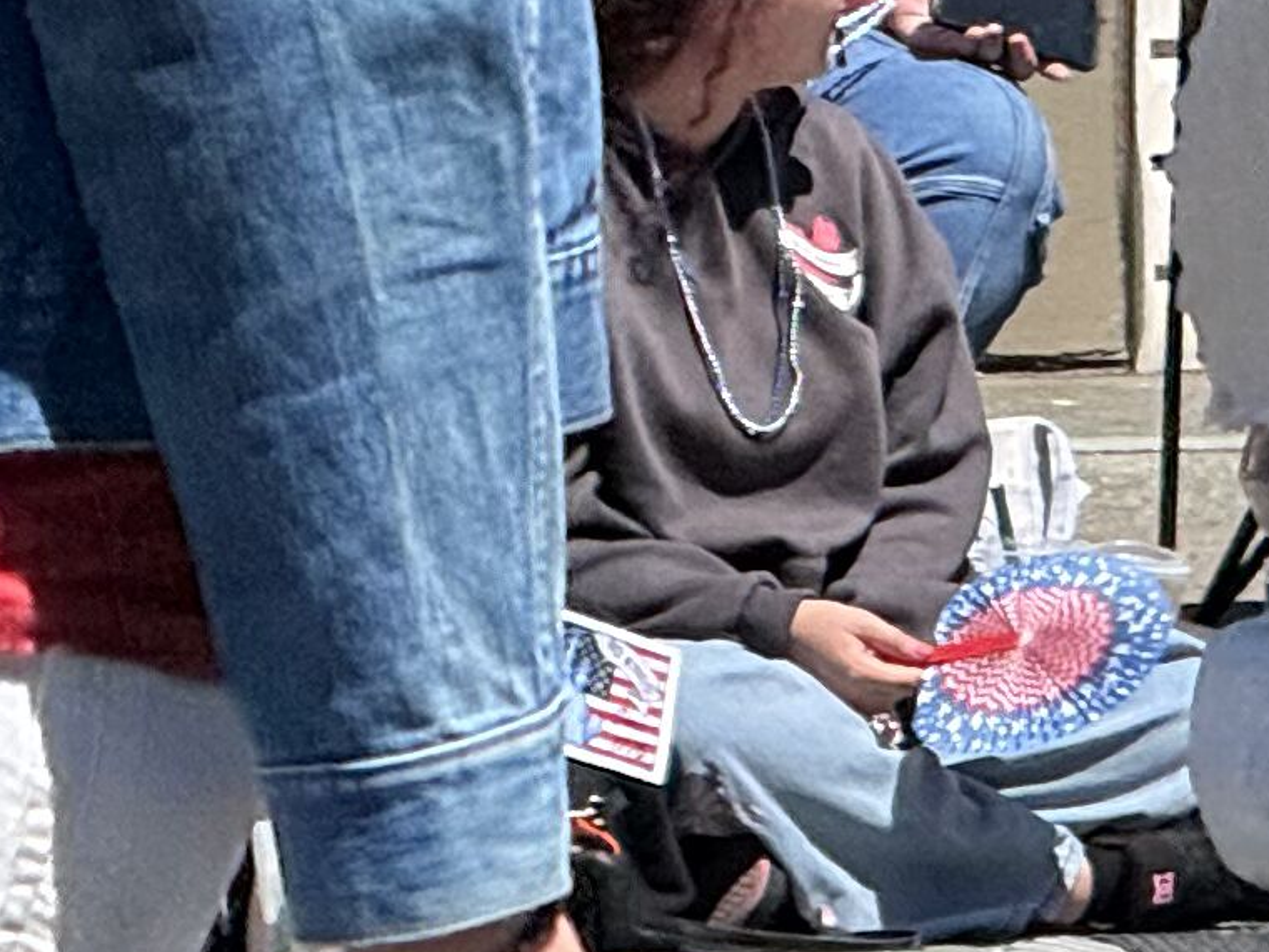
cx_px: 3108
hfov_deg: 3.1
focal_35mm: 636
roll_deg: +0.1
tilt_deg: -3.2
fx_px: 23319
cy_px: -217
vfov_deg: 2.3
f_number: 2.8
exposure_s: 1/1689
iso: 50
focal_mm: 15.66
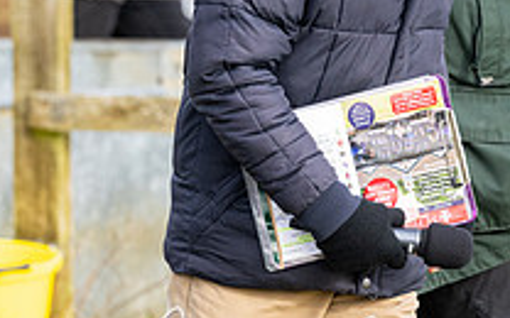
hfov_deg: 3.2
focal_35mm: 654
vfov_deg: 2.0
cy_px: 120
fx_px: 9090
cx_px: 492
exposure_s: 1/800
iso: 500
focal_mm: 180
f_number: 5
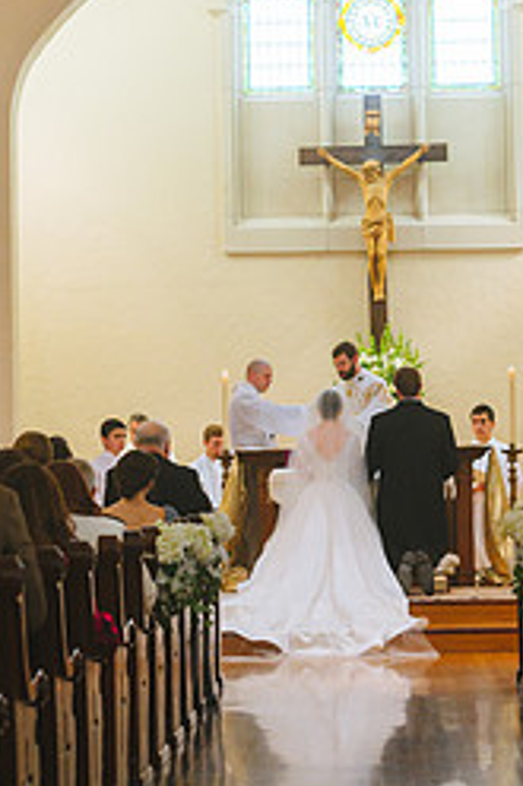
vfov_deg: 16.1
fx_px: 2771
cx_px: 372
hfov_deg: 10.8
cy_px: 292
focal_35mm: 127
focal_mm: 70
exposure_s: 1/200
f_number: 2.8
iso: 3200
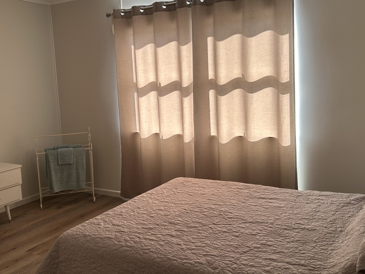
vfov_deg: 38.6
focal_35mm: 37
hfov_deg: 50.1
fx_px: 390
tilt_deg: -7.6
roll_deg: +3.0
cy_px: 123
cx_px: 167
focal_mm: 5.7
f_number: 1.5
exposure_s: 1/121
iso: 50
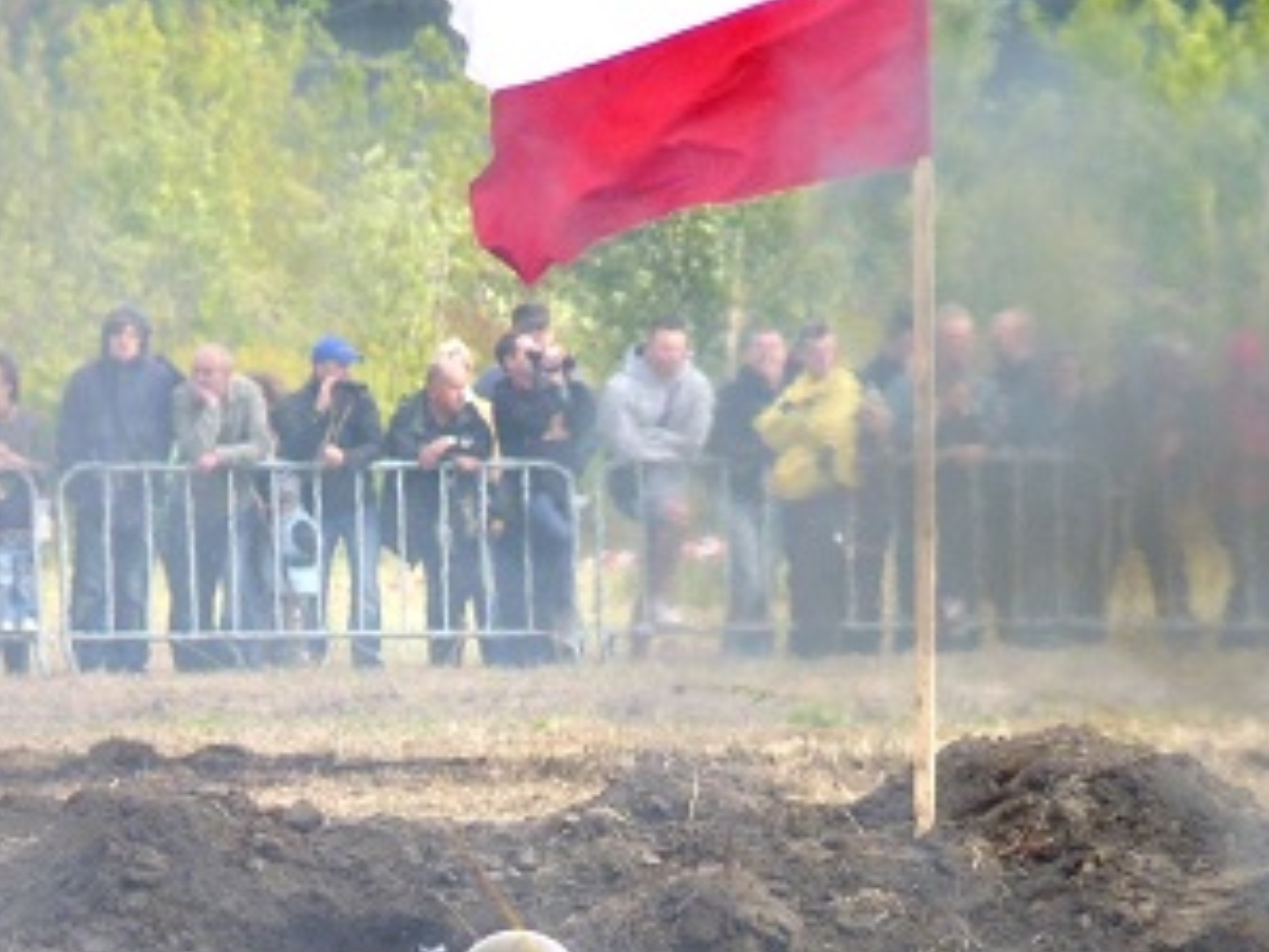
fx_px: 28741
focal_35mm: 784
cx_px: 508
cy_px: 633
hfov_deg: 2.5
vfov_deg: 1.9
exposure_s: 1/250
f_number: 4.4
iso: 160
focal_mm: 83.5
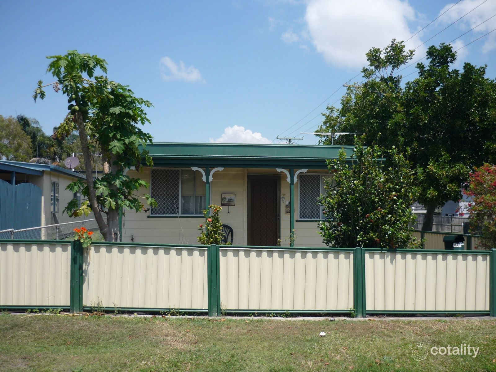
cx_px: 248
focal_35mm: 33
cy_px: 186
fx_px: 473
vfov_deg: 42.9
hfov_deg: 55.4
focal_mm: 5.5
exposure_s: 1/200
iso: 100
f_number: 8
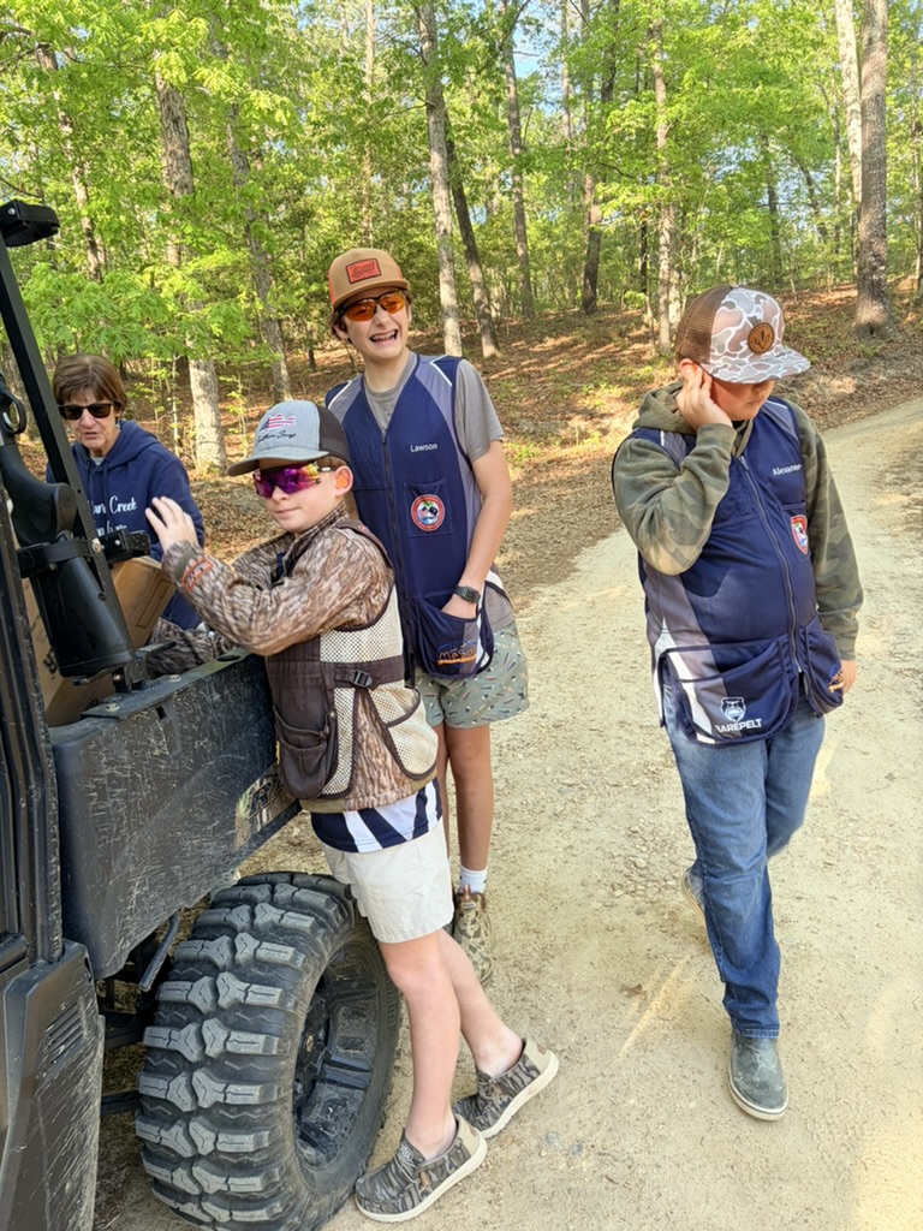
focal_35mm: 26
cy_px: 616
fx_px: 924
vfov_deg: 67.3
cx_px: 462
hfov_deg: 53.1
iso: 40
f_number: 1.6
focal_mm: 5.96
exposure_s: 1/132
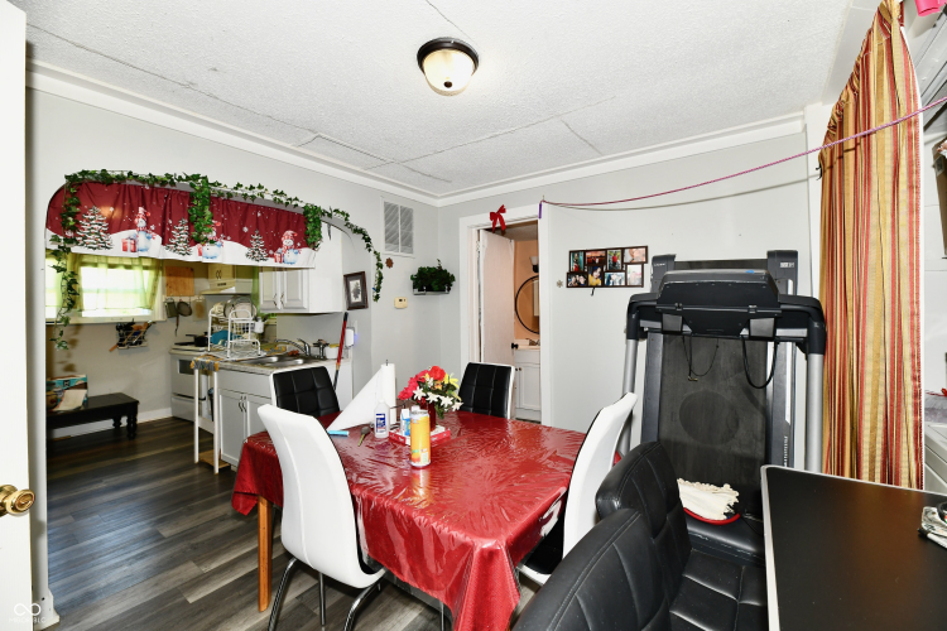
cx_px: 474
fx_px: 368
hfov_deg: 104.3
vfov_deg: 81.2
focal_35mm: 14
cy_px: 316
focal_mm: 14
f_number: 6.3
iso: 640
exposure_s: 1/60
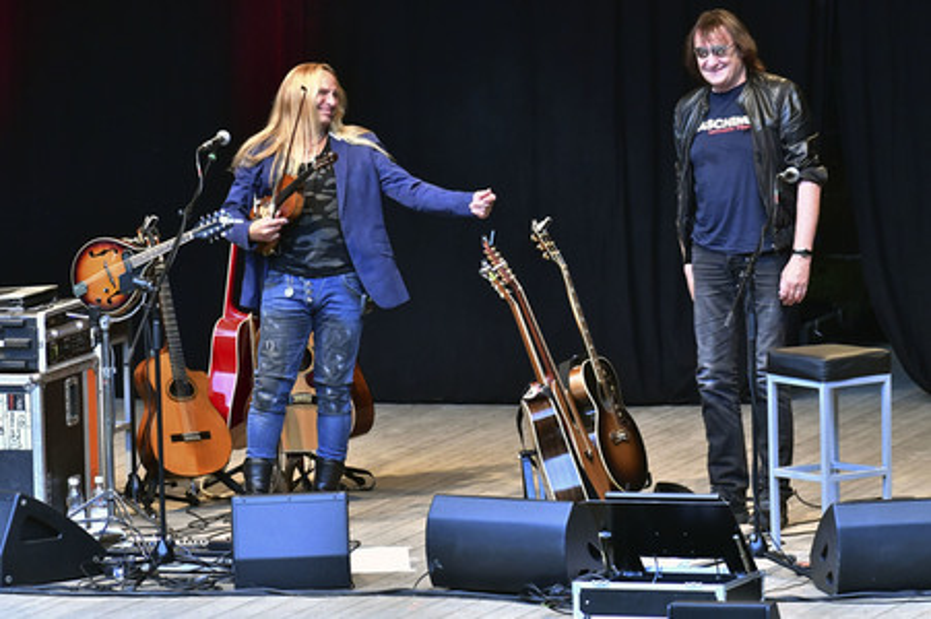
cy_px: 310
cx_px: 466
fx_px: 7752
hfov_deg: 6.9
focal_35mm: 300
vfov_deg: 4.6
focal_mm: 200
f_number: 5.6
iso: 6400
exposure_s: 1/250
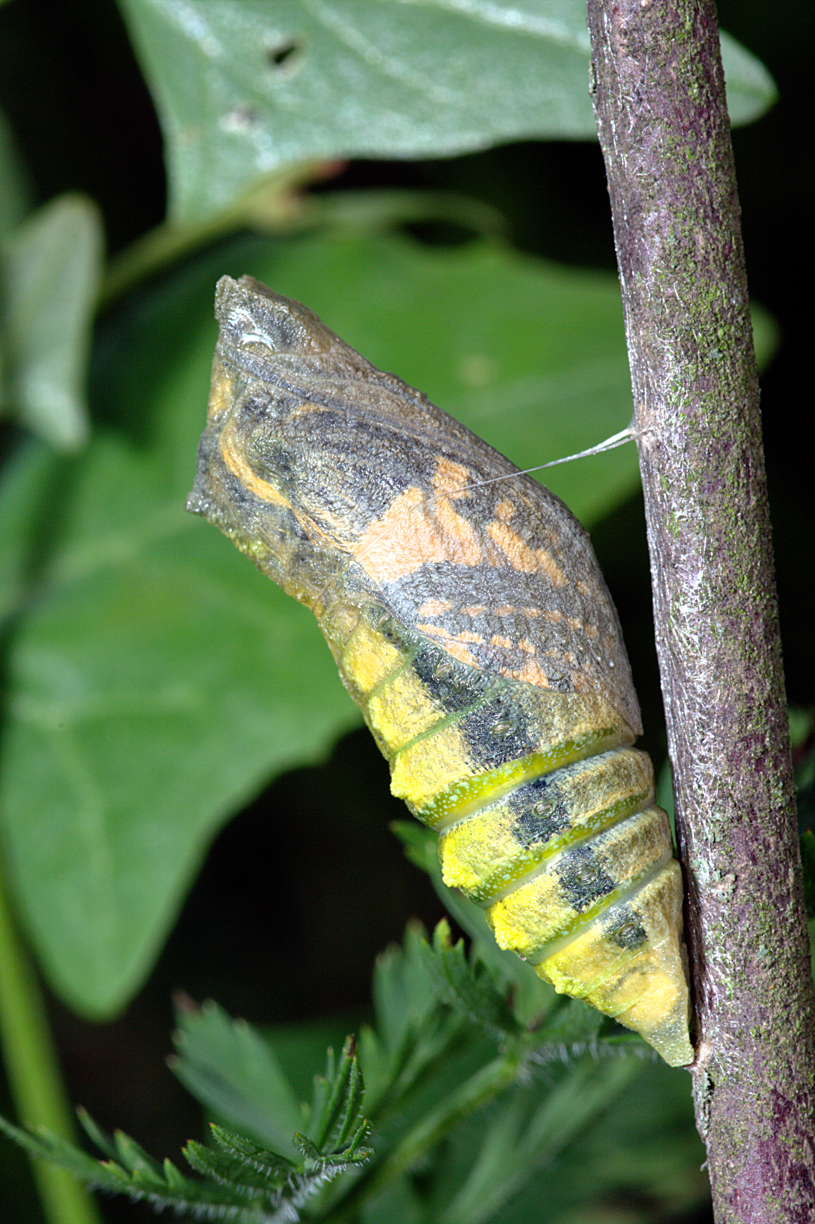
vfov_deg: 13.7
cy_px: 612
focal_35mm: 150
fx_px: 5095
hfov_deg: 9.1
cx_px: 408
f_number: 18
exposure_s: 1/40
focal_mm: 100
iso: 125
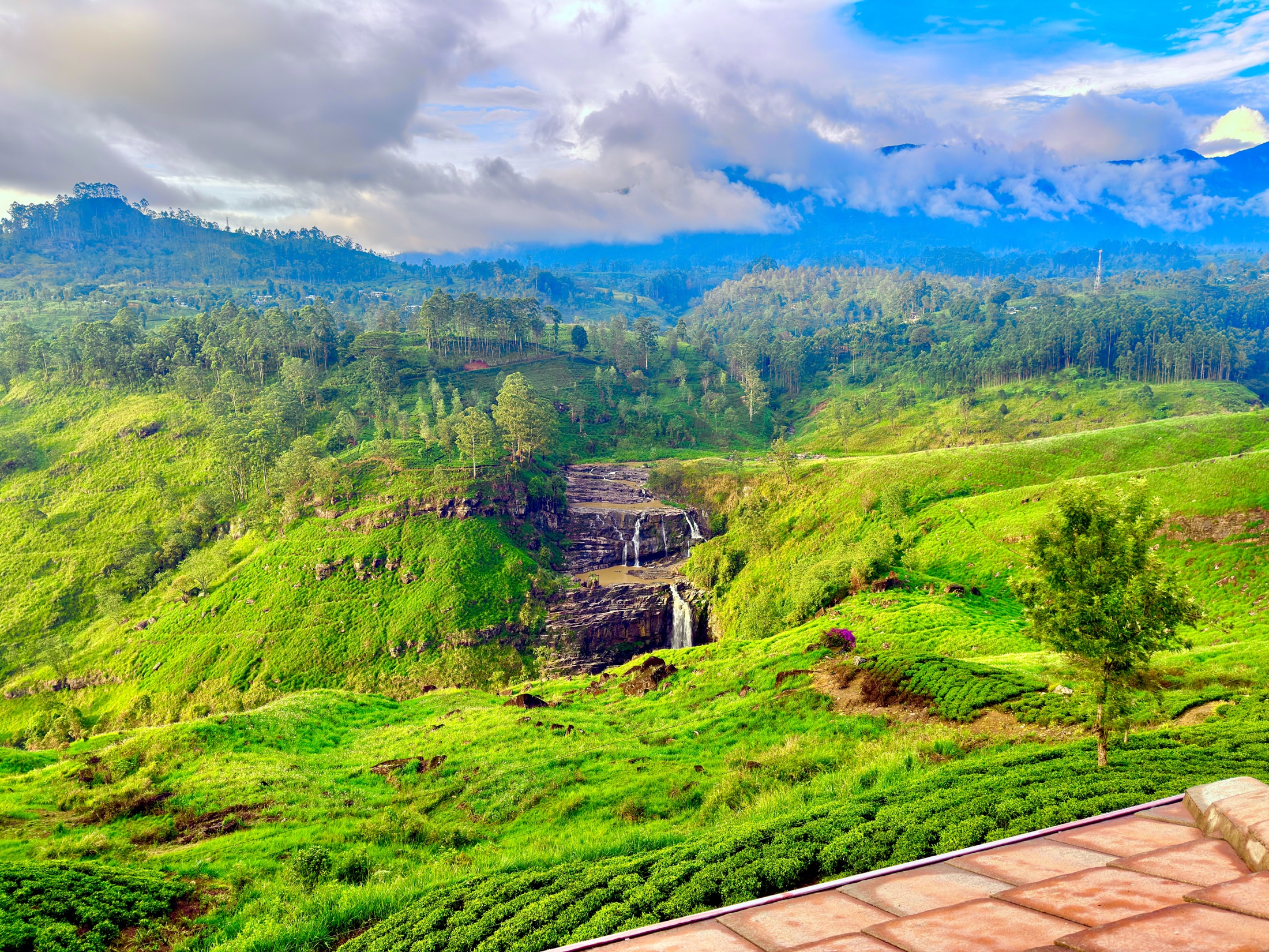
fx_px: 880
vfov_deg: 56.8
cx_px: 634
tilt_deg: -8.8
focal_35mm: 24
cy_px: 476
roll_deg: -0.7
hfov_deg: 71.6
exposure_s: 1/517
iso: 80
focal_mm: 6.76
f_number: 1.78
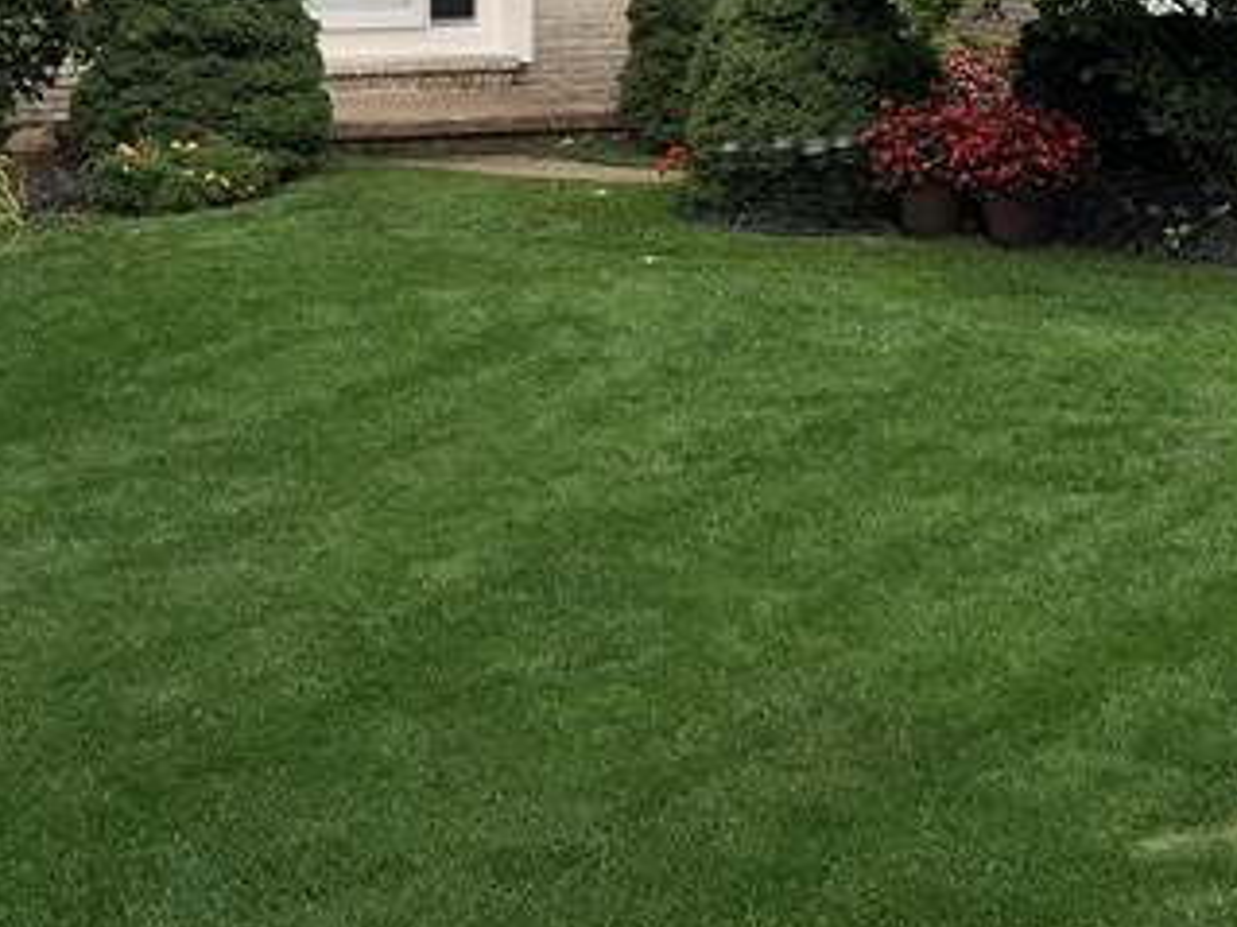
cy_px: 109
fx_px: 3215
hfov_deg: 21.8
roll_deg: +0.5
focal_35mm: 90
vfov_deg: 16.2
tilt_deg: -4.0
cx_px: 543
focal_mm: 3.99
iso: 20
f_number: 1.8
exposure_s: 1/278
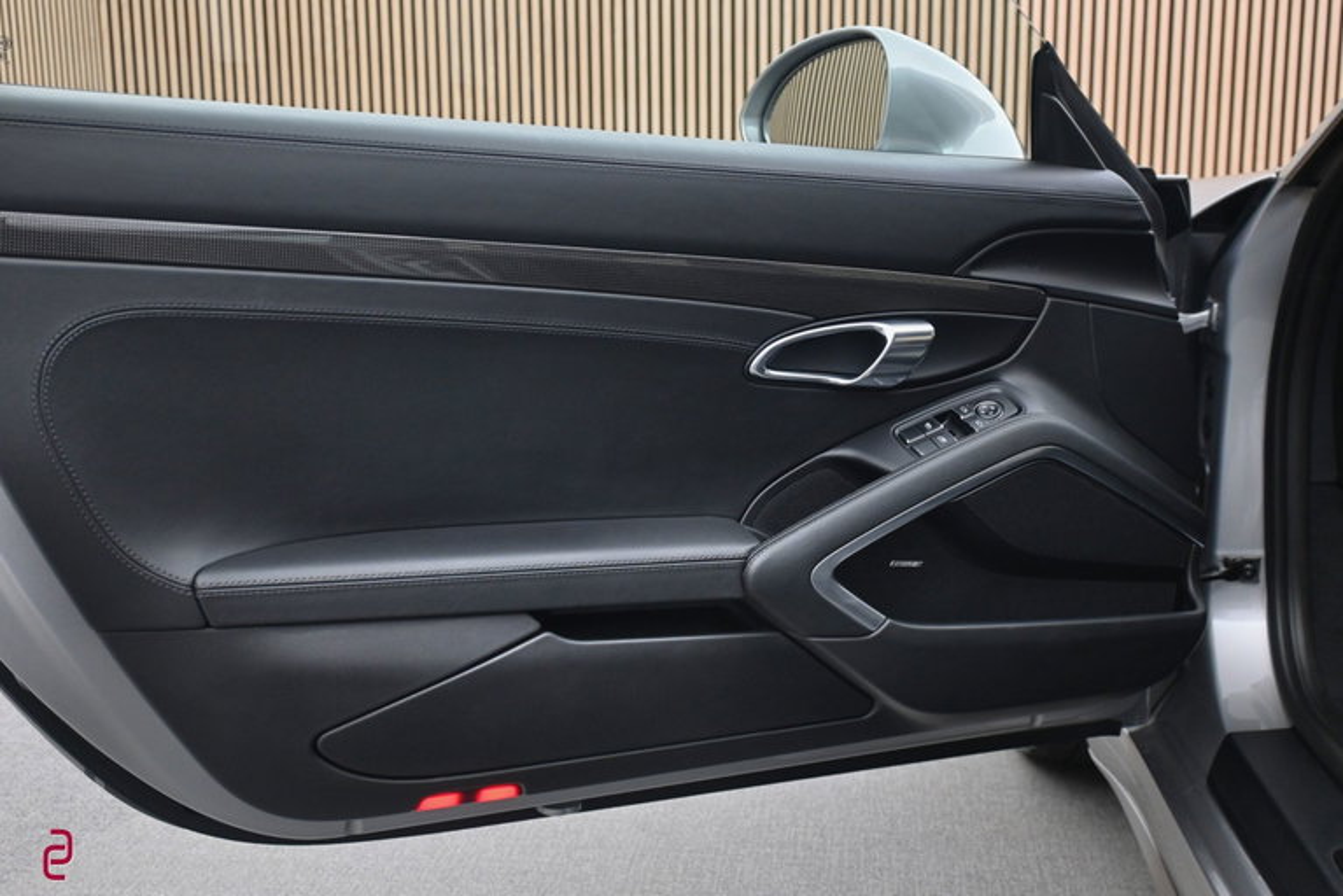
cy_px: 448
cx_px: 672
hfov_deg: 53.1
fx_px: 1343
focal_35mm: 36
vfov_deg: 36.9
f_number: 4.2
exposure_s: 1/40
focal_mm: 24
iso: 1000
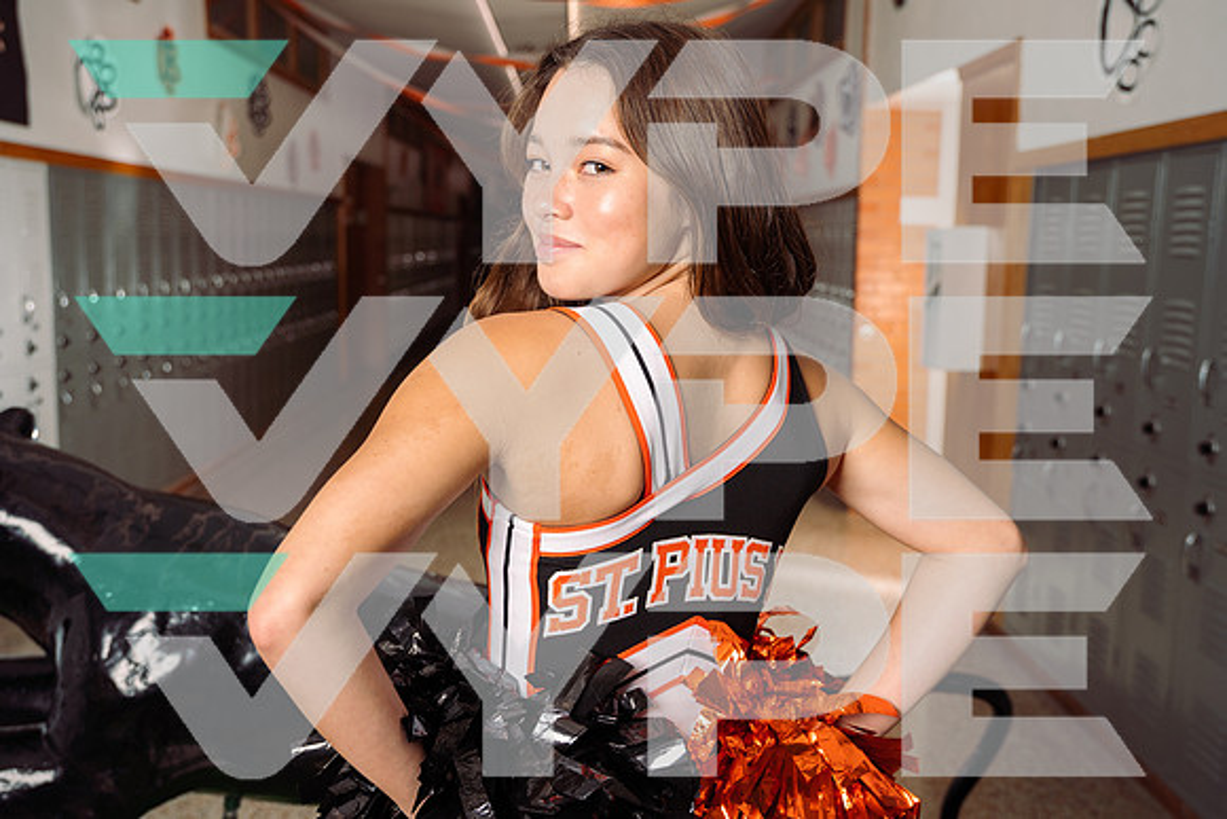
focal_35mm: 38
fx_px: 1295
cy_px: 410
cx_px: 614
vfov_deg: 35.1
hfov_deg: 50.7
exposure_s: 1/250
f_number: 4.5
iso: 125
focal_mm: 38
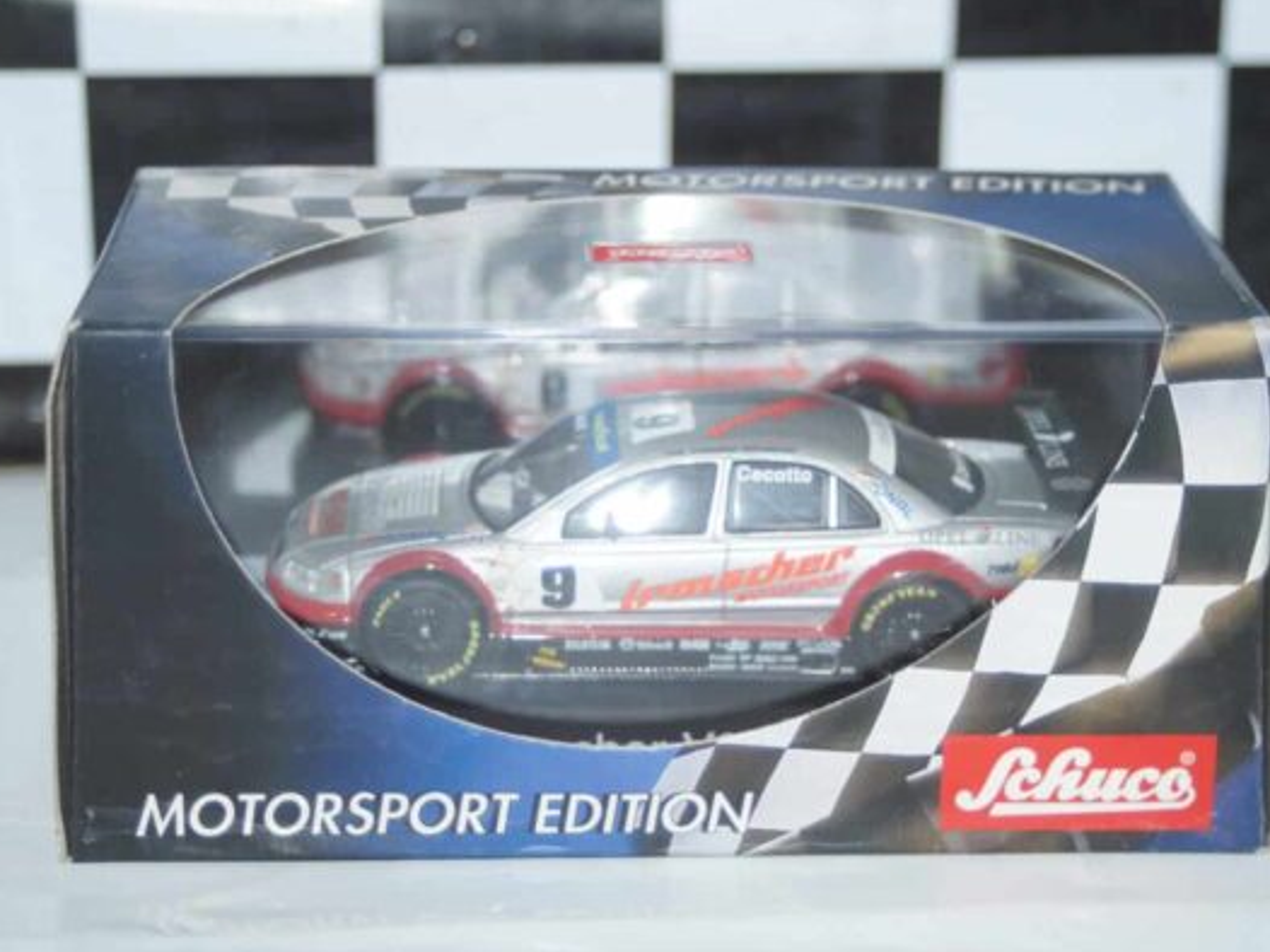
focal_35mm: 91
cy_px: 474
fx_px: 3321
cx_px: 686
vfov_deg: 16.3
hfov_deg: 21.6
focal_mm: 55
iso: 400
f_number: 5
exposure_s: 1/80
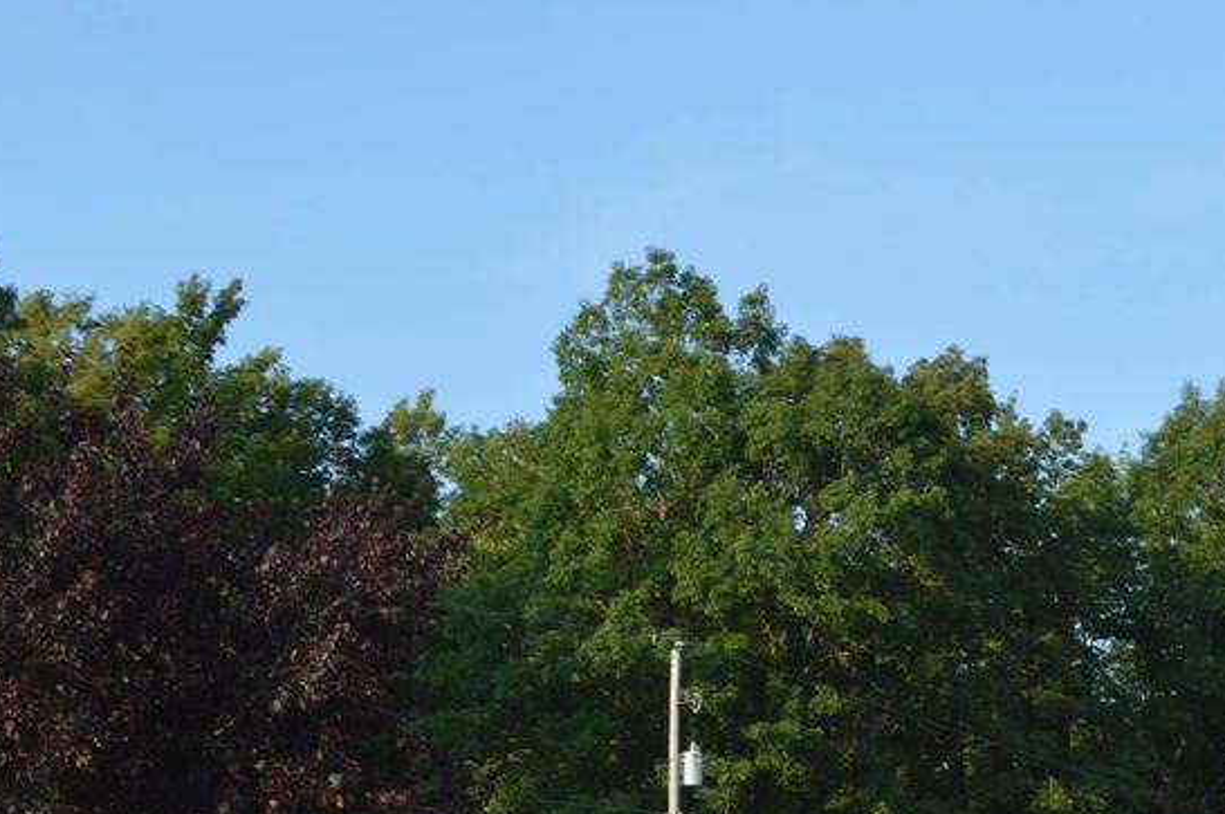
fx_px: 3060
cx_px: 1061
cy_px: 743
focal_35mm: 90
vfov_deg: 15.0
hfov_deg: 22.2
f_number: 7.1
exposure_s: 1/200
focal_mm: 32
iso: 100
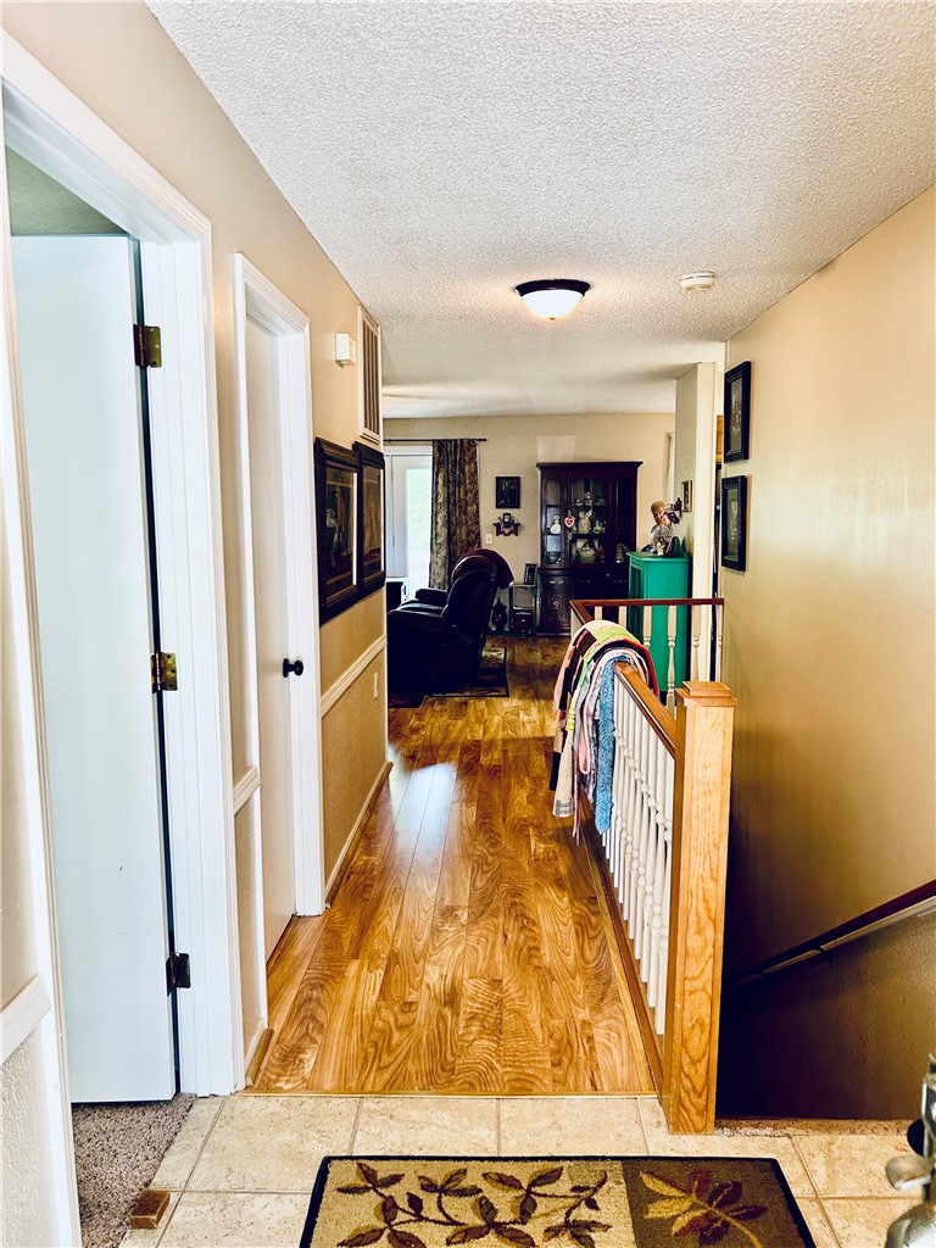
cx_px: 468
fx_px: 937
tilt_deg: -7.5
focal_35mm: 26
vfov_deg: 67.3
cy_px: 624
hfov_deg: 53.1
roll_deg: +1.2
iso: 160
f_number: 1.5
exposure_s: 1/60
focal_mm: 5.7
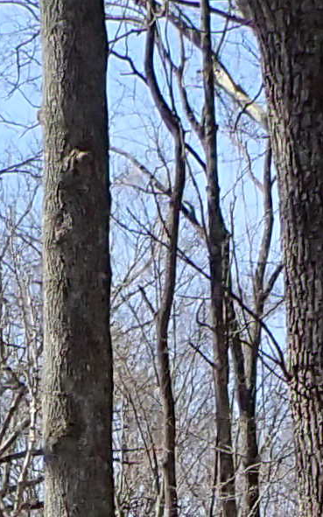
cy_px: 1189
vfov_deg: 10.4
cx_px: -179
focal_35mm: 178
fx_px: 2509
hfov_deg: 7.2
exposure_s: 1/1600
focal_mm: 4.5
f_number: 2.8
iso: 200
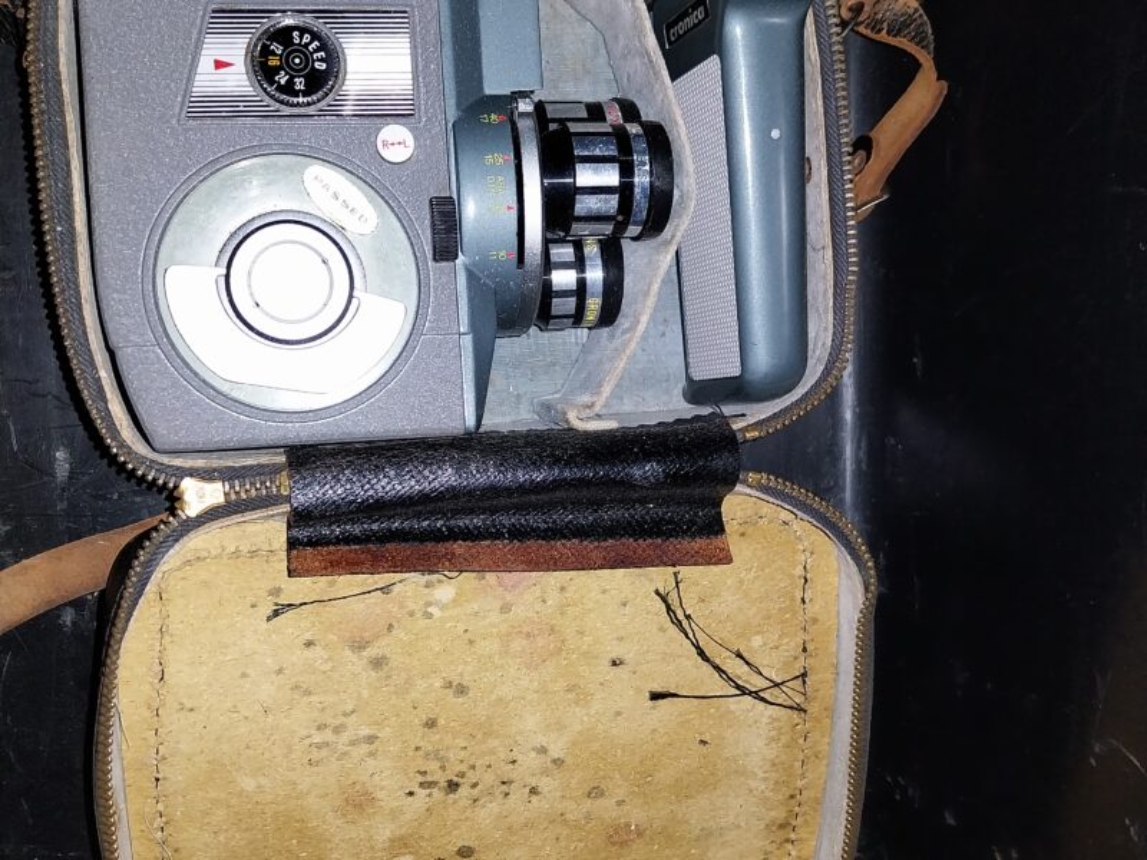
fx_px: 862
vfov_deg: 53.1
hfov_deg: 67.3
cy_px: 430
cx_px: 574
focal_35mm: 26
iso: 80
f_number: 1.8
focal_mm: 4
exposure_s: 1/50
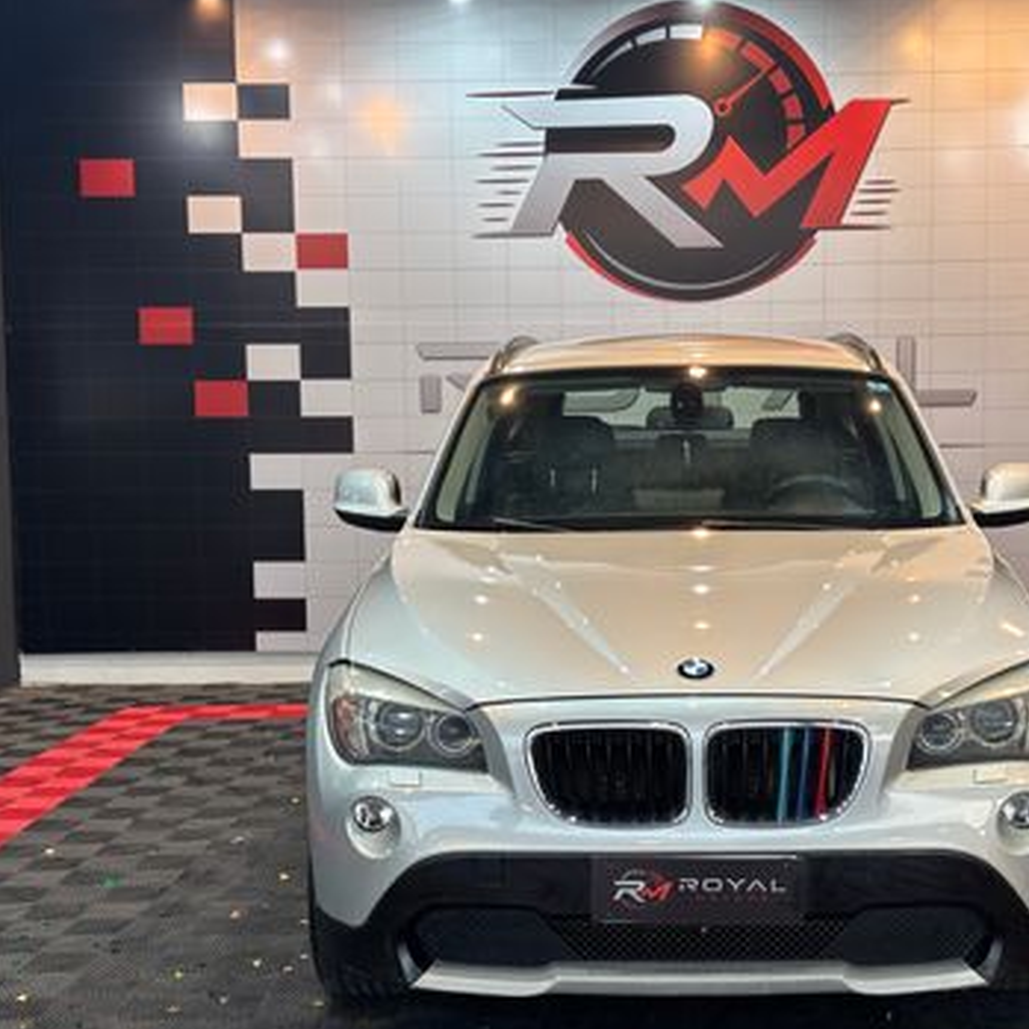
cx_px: 640
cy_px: 513
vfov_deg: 27.7
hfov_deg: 27.6
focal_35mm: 62
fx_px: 2085
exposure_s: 1/60
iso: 32
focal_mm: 5.96
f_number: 1.6
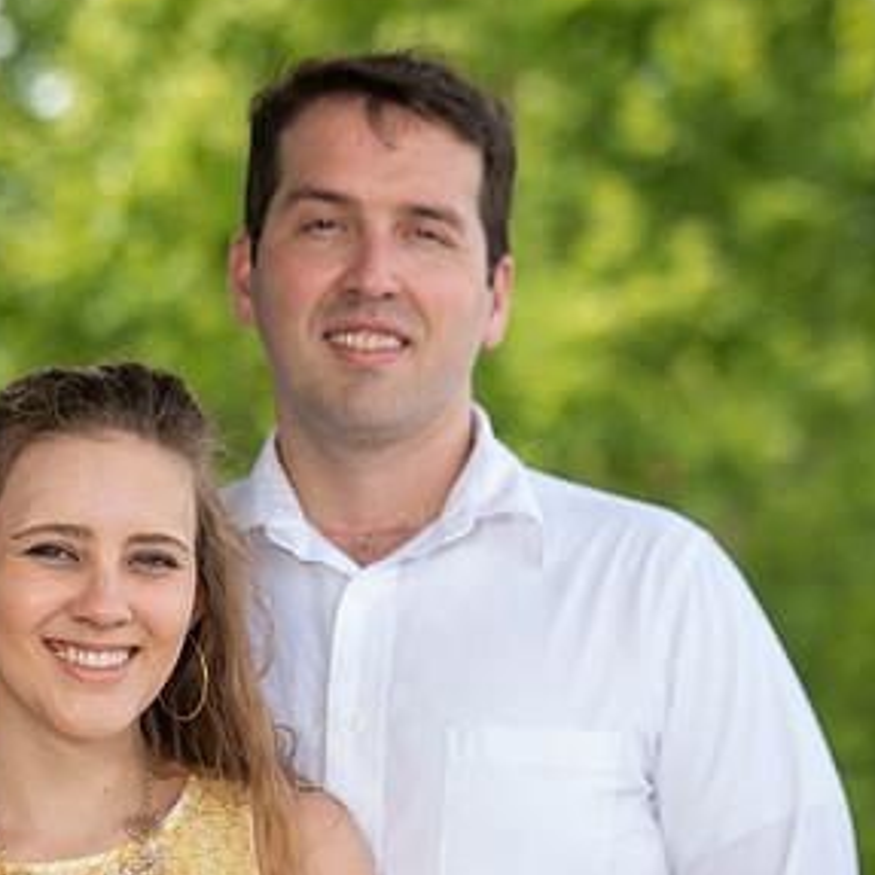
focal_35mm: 180
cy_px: 540
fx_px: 5148
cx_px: 402
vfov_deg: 9.7
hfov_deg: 9.7
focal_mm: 105
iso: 50
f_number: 4.5
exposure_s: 1/125
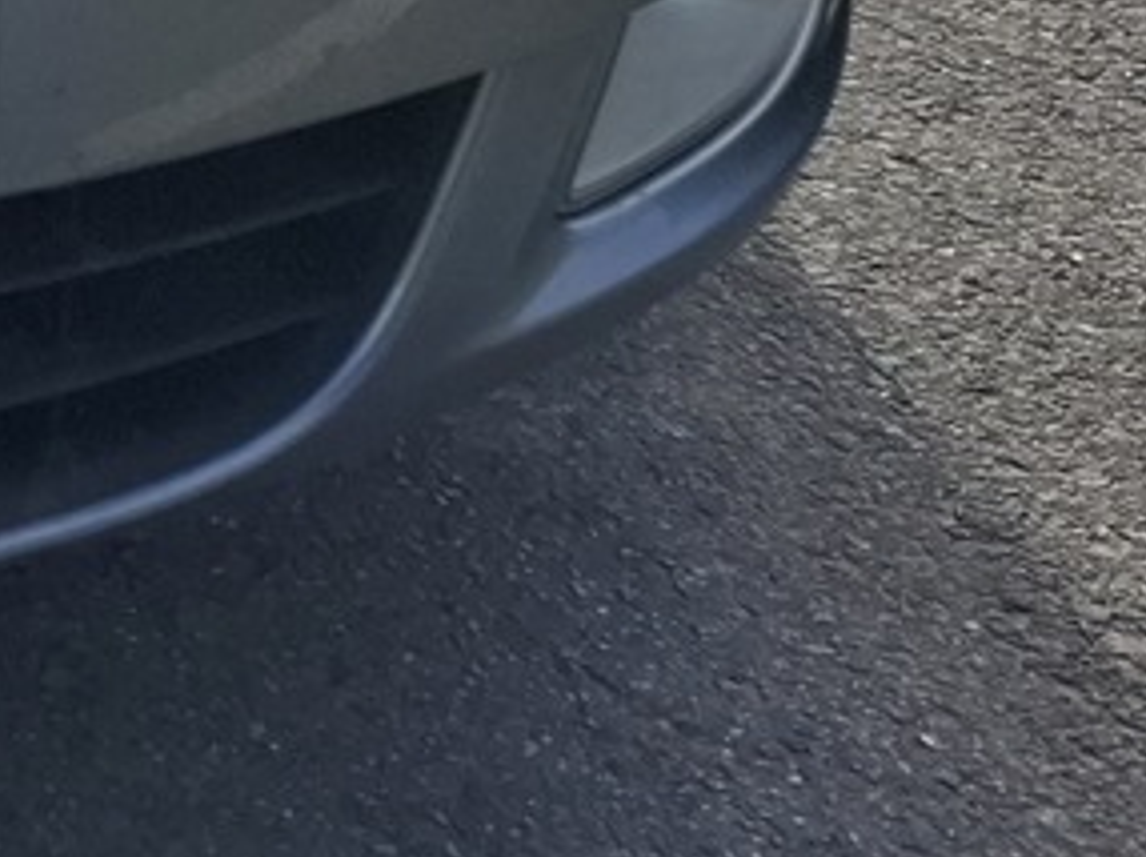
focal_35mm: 116
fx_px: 3837
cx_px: -1370
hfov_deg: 13.6
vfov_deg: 11.4
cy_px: -921
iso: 50
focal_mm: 5.54
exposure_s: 1/1669
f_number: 1.8
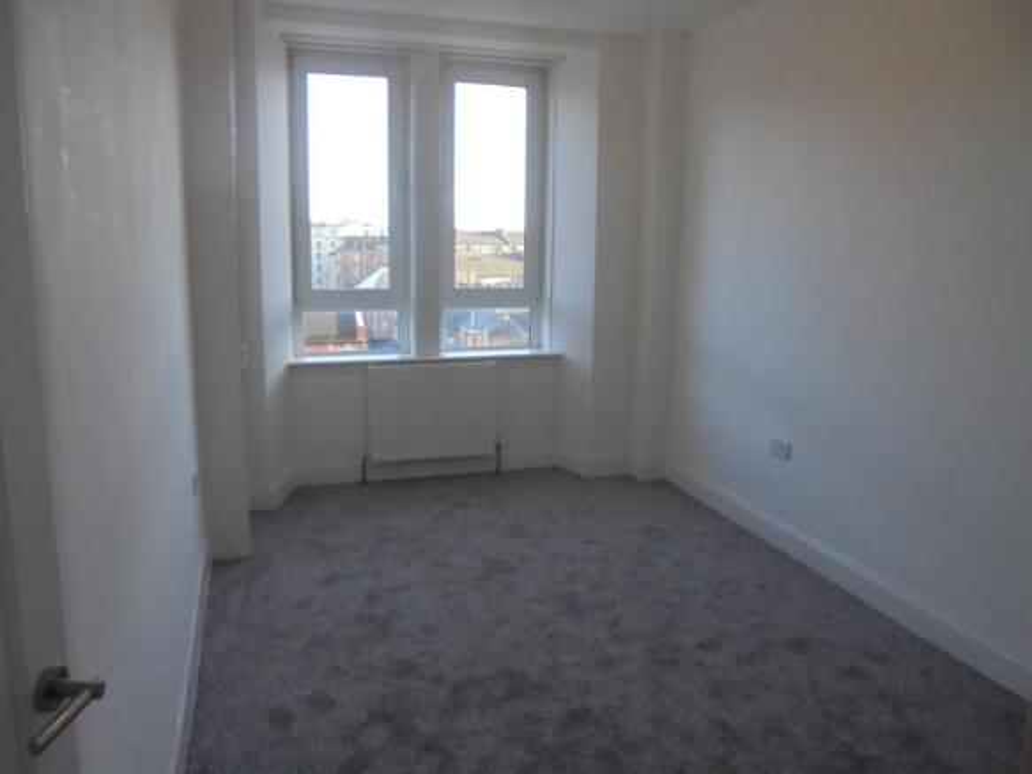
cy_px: 387
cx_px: 516
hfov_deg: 67.3
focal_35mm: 26
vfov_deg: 53.0
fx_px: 775
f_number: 3.5
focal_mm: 4.6
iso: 400
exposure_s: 1/125
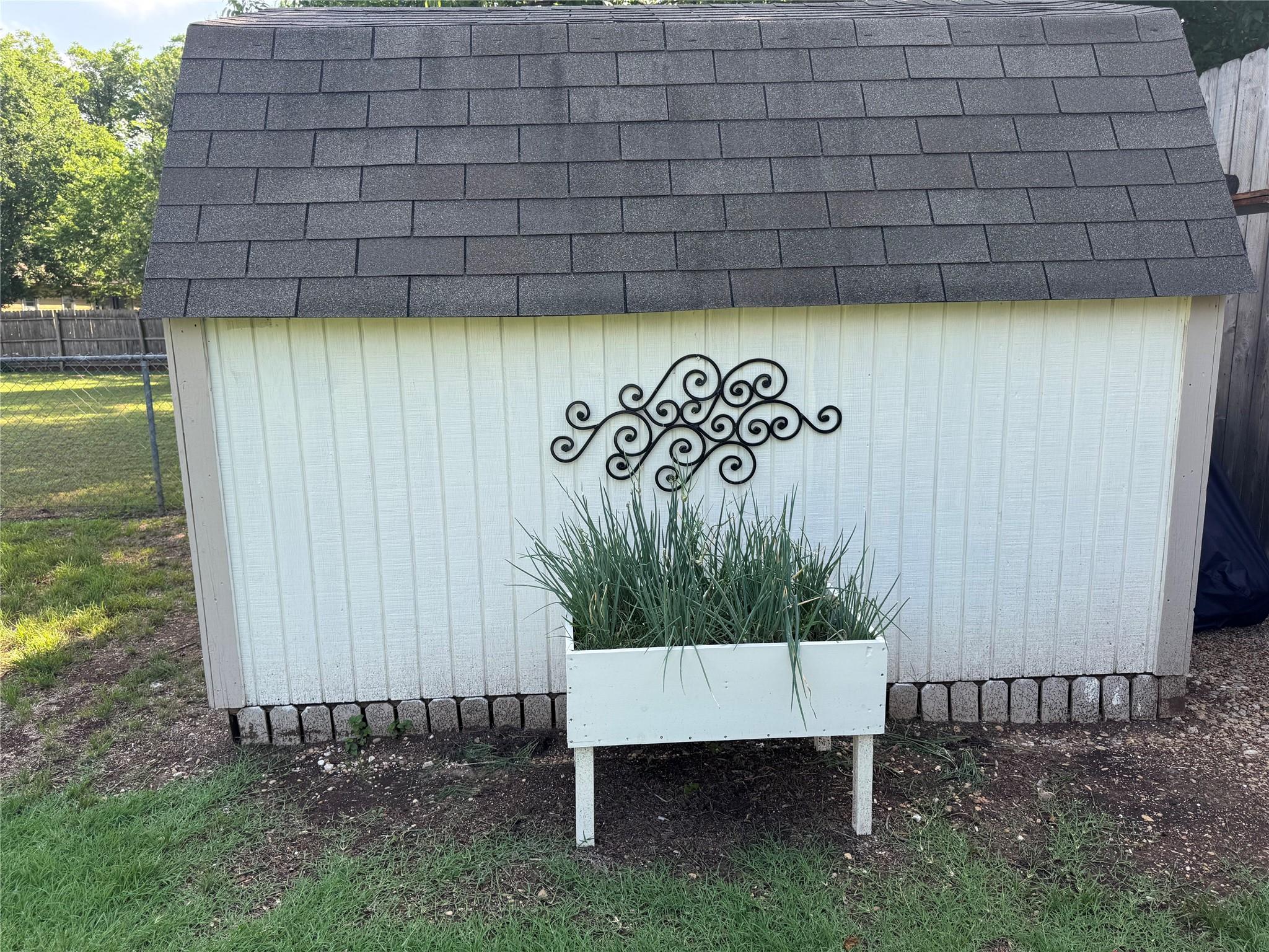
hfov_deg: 71.6
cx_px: 634
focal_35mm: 24
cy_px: 476
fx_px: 880
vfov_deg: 56.8
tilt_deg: -10.6
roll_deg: +0.0
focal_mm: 6.76
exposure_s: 1/864
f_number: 1.78
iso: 80
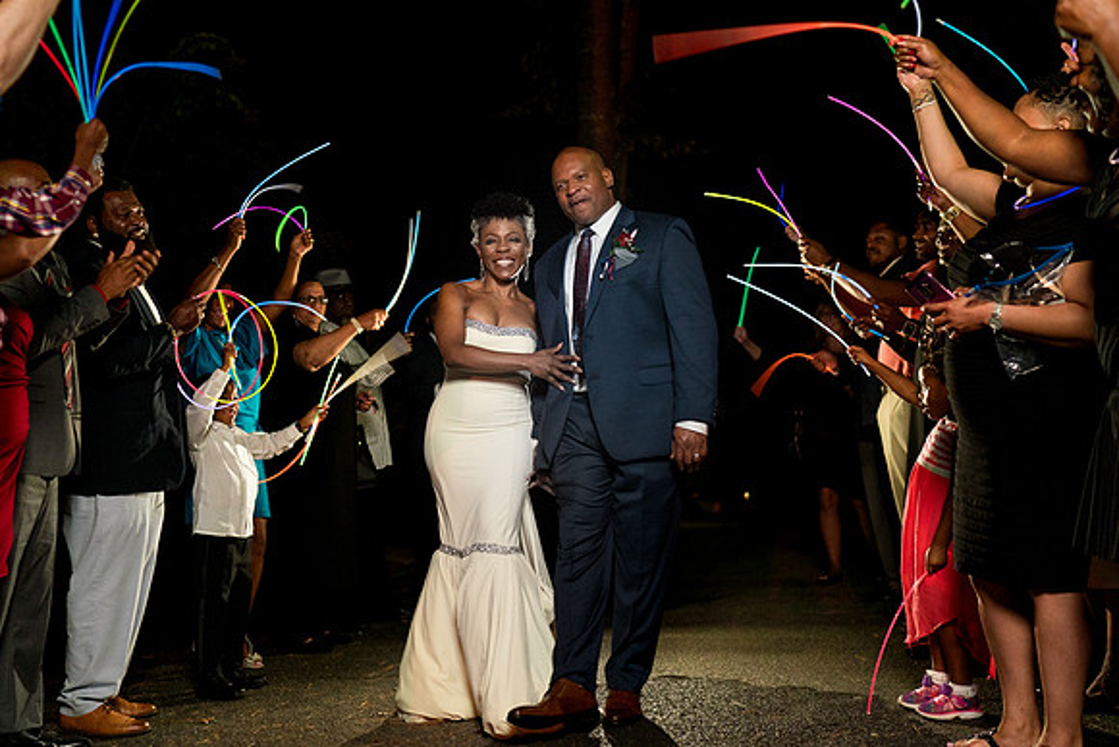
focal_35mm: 39
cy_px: 389
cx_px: 524
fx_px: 1212
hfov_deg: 49.5
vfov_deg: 34.2
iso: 2000
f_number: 2
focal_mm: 35
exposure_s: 1/100
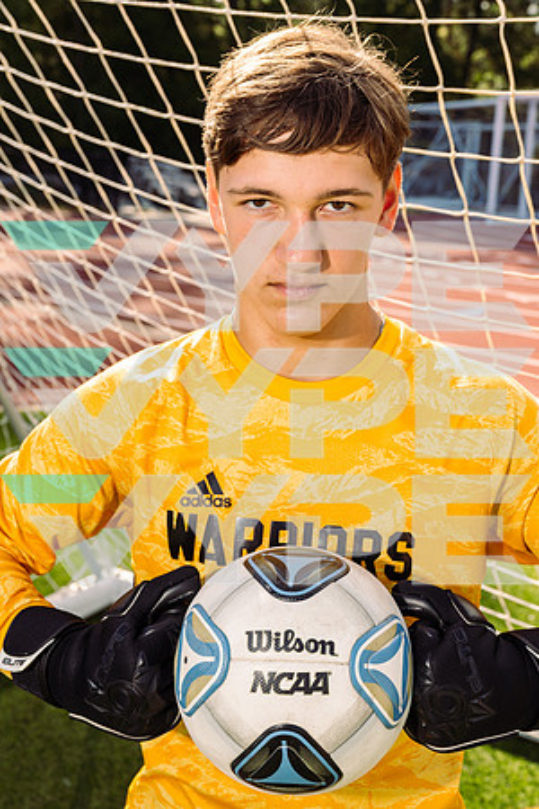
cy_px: 404
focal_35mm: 51
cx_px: 270
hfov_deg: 26.5
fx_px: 1145
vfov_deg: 38.9
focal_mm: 51
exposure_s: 1/250
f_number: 7.1
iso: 100
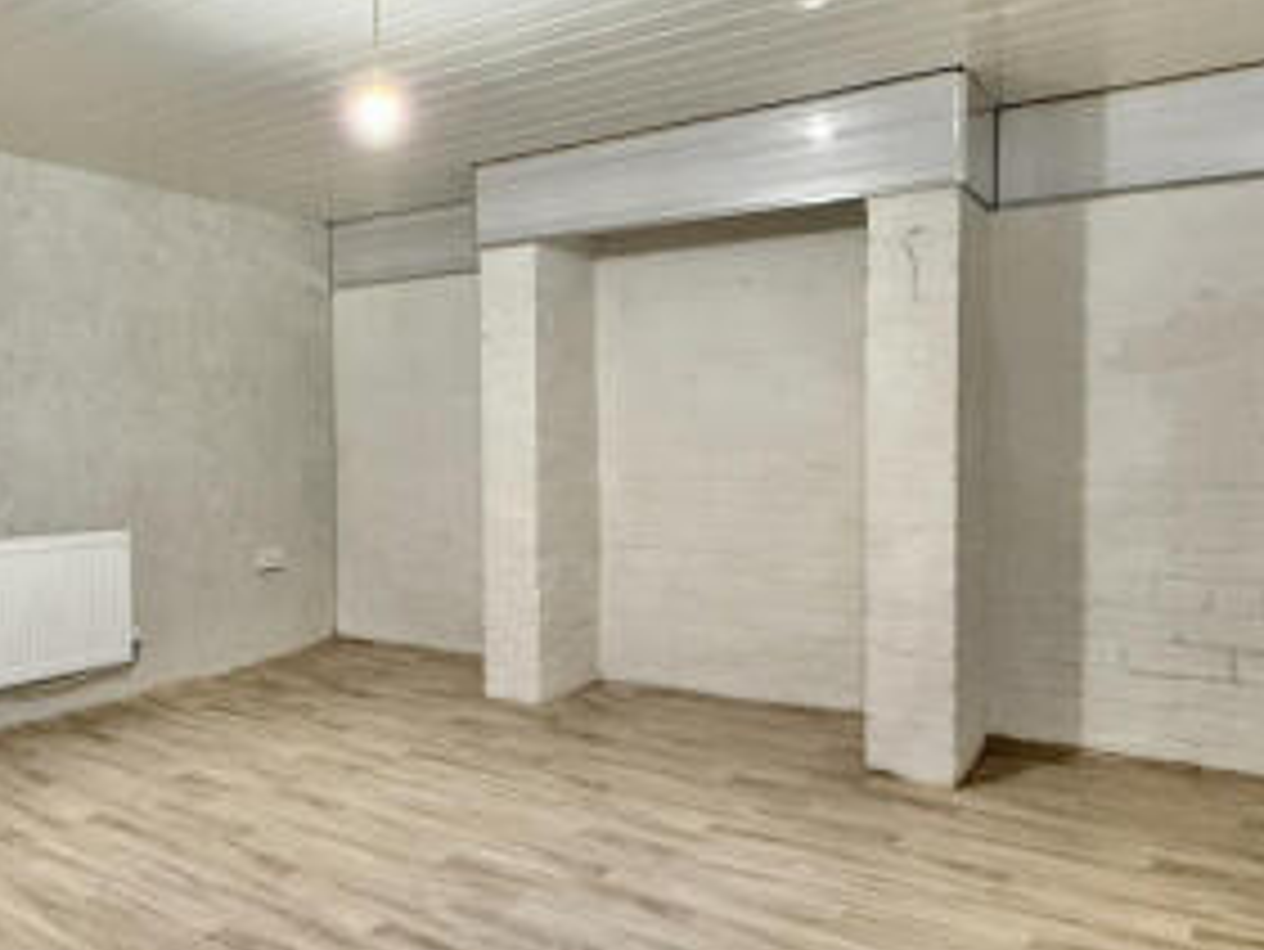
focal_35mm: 29
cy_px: 457
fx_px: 1059
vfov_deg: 48.3
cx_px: 353
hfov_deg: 59.1
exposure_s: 1/50
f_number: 2.2
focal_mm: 2.22
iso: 400
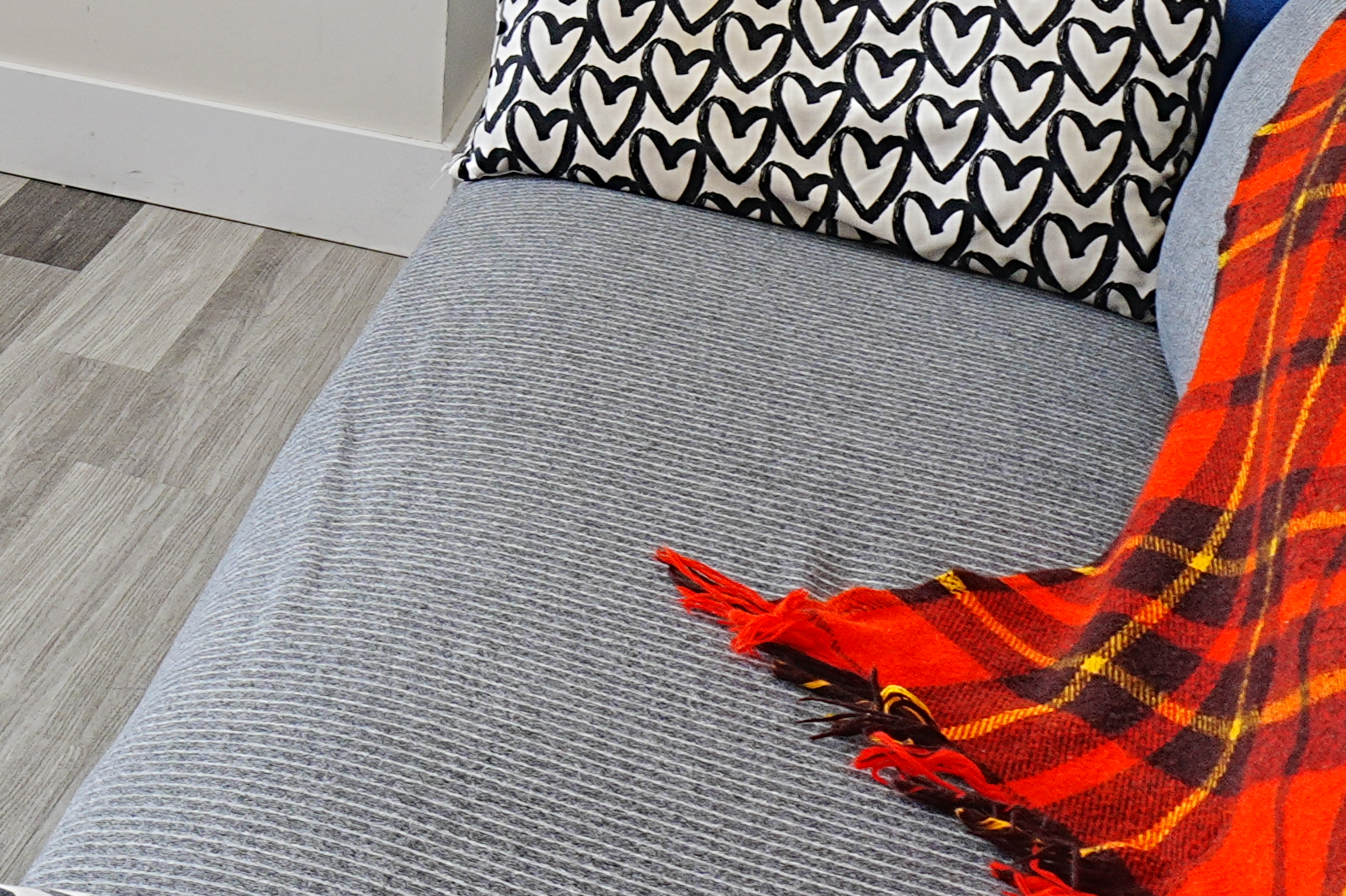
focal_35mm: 65
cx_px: -465
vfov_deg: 17.4
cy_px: -666
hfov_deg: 25.9
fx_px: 2428
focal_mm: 11
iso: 100
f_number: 8
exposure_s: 1/8
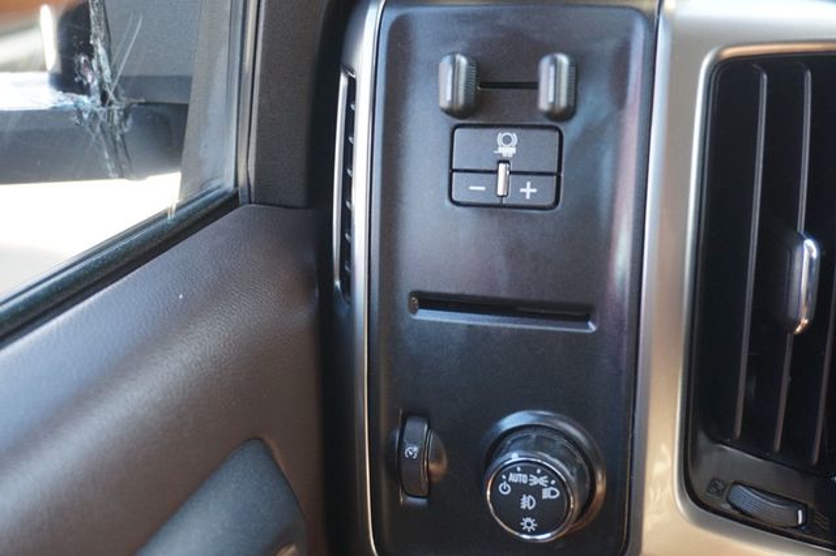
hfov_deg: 47.9
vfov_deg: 33.0
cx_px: 418
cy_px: 278
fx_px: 940
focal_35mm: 40
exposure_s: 1/60
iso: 500
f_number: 4.5
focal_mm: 27
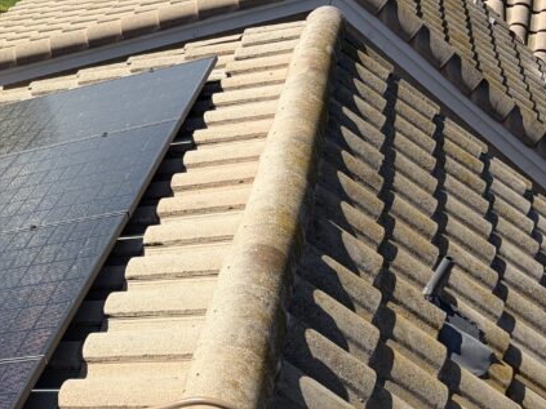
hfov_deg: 28.6
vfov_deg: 22.9
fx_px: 993
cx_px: -14
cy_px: 328
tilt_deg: -33.2
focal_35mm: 63
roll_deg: -7.7
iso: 50
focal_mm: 5.96
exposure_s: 1/3448
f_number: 1.6
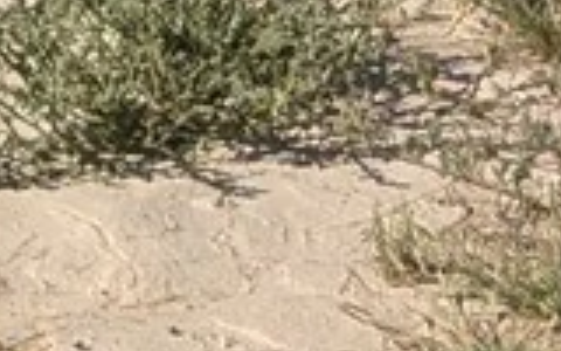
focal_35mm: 332
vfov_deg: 3.8
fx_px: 5076
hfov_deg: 6.0
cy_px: -793
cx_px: -836
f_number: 1.68
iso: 21
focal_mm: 6.9
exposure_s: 1/1166
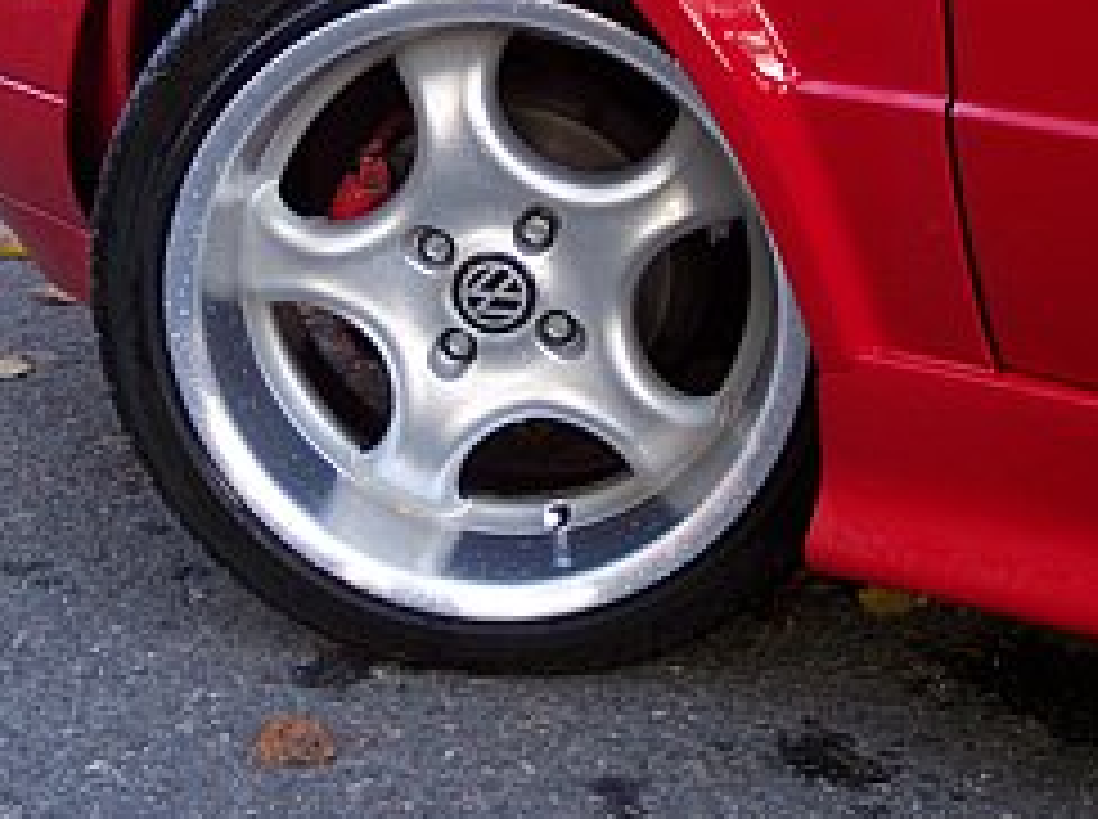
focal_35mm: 78
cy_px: 63
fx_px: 2469
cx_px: 522
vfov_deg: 18.5
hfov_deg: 25.1
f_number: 2.8
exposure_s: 1/125
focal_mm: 8
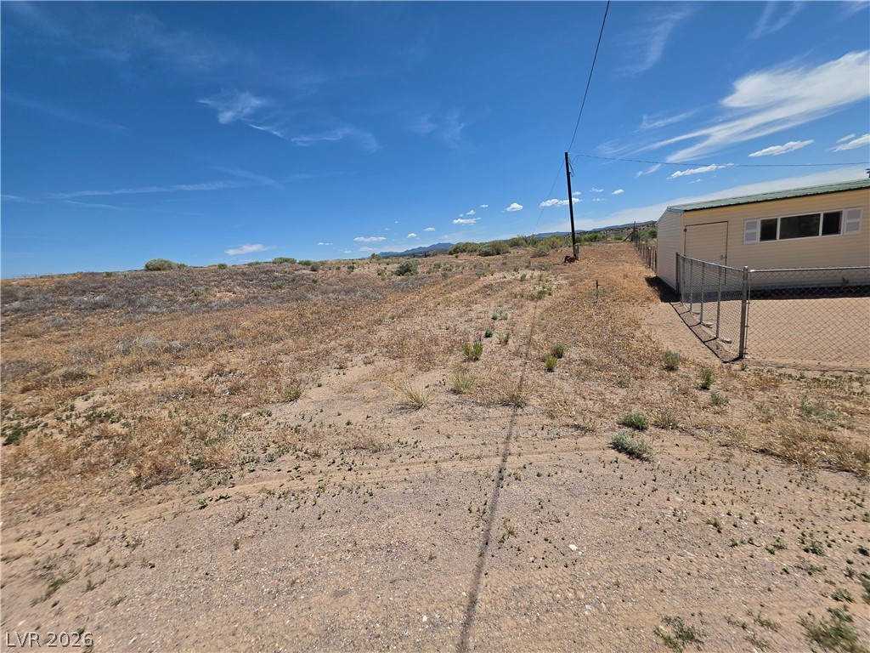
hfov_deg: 106.2
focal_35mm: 13
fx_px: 327
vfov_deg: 89.9
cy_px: 326
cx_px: 435
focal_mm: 2.2
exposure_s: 1/2805
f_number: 1.9
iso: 32
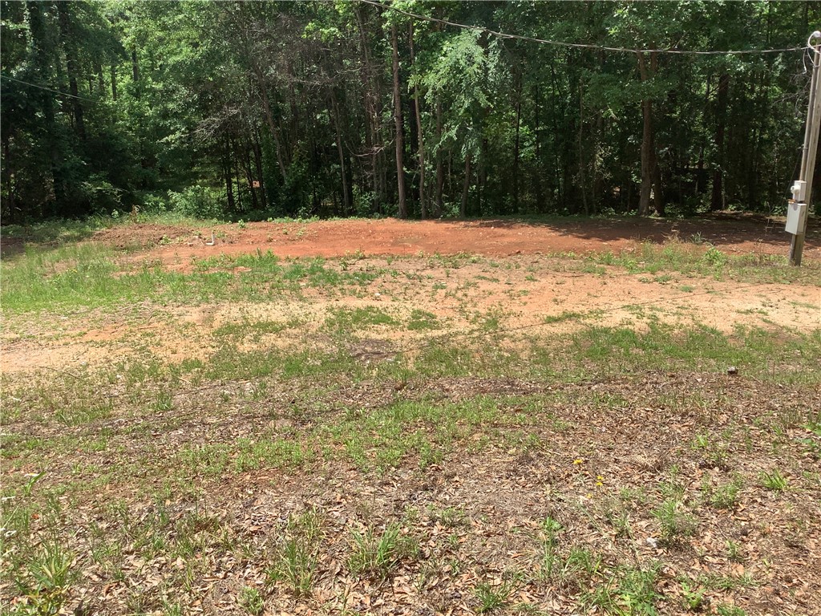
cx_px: 410
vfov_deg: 45.4
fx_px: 735
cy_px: 308
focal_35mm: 31
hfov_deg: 58.4
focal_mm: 3.3
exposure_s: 1/858
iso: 25
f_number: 2.4
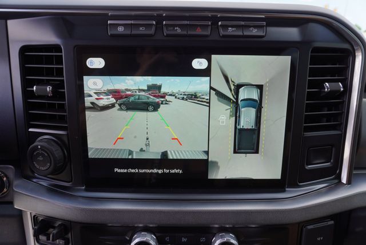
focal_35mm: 24
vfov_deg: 53.2
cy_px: 122
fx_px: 244
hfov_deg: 73.7
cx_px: 183
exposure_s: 1/100
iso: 100
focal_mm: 16
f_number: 4.5
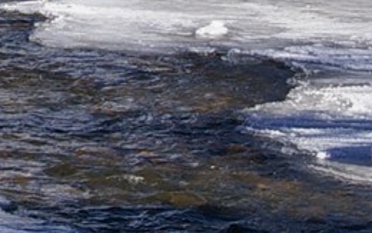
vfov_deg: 3.9
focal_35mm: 329
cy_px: -262
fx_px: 3342
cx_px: -115
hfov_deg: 6.3
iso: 200
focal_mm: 33
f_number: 11
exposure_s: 1/250
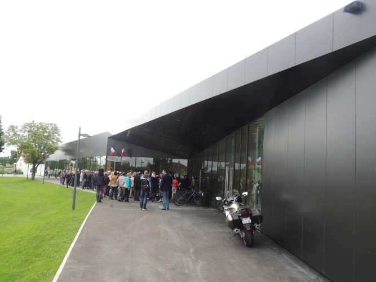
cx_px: 188
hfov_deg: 55.4
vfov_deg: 42.9
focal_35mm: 33
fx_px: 358
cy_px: 141
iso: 100
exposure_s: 1/250
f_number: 3.2
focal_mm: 5.8
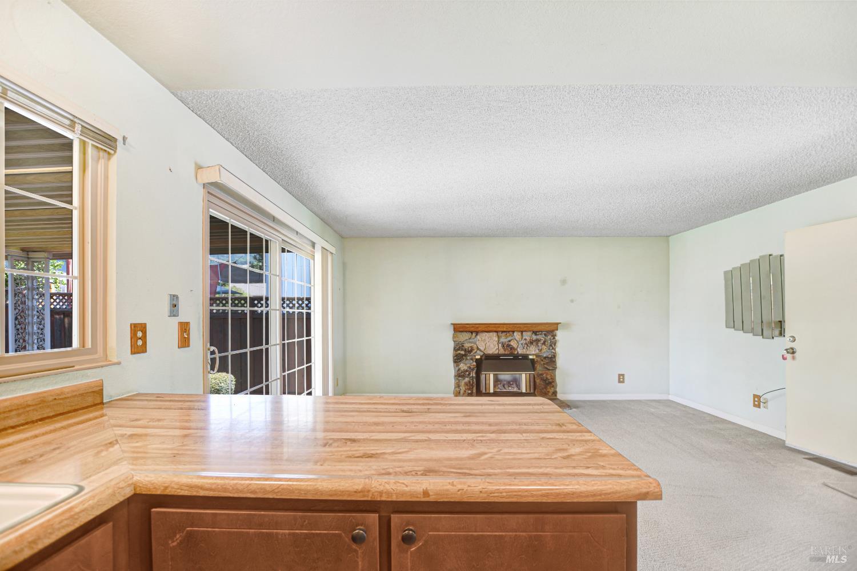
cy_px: 286
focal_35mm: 15
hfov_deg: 100.4
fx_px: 357
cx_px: 428
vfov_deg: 77.3
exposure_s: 1/40
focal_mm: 10
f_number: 3.5
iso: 100
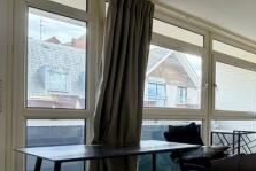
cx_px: 265
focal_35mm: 38
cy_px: 121
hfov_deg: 42.6
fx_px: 270
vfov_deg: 34.6
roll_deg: -0.7
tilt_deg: -0.6
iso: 80
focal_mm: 2.22
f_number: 2.2
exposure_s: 1/100
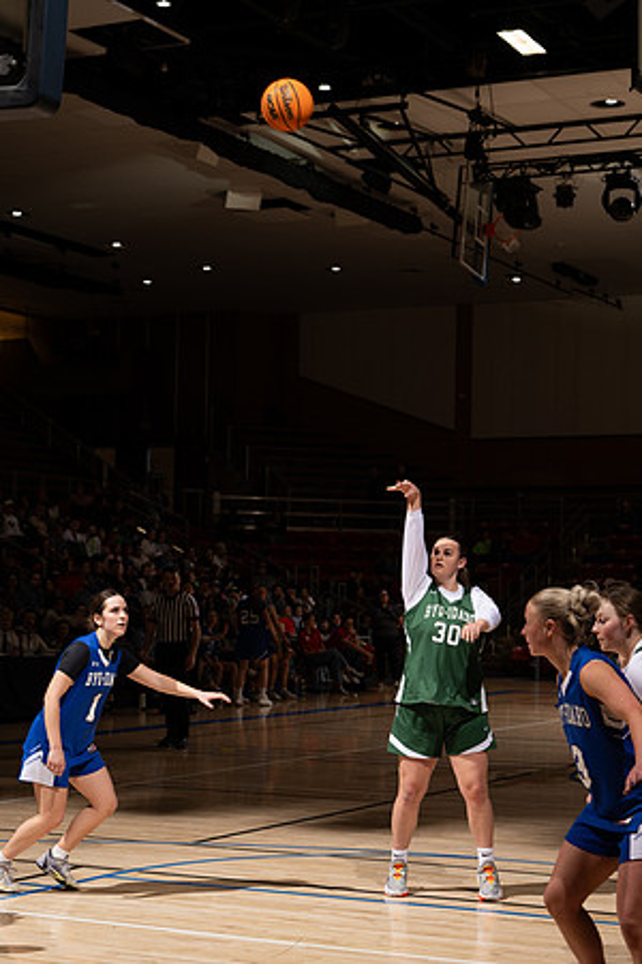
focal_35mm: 70
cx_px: 321
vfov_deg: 28.8
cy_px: 482
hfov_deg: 19.5
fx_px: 1872
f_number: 5
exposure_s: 1/100
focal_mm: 70
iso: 80
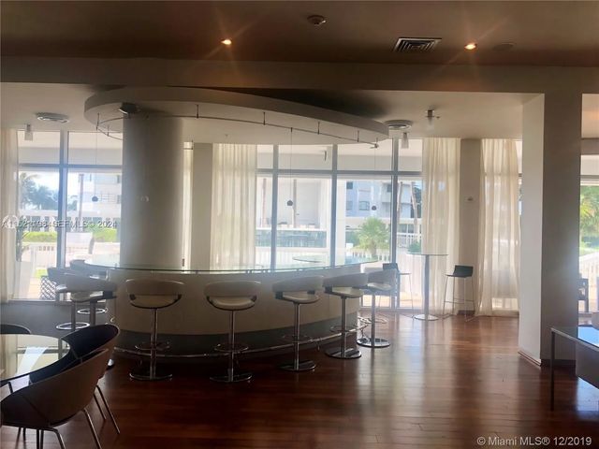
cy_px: 224
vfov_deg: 49.7
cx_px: 300
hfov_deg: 63.4
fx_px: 485
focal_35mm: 28
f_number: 1.8
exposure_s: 1/120
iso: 25
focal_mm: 4
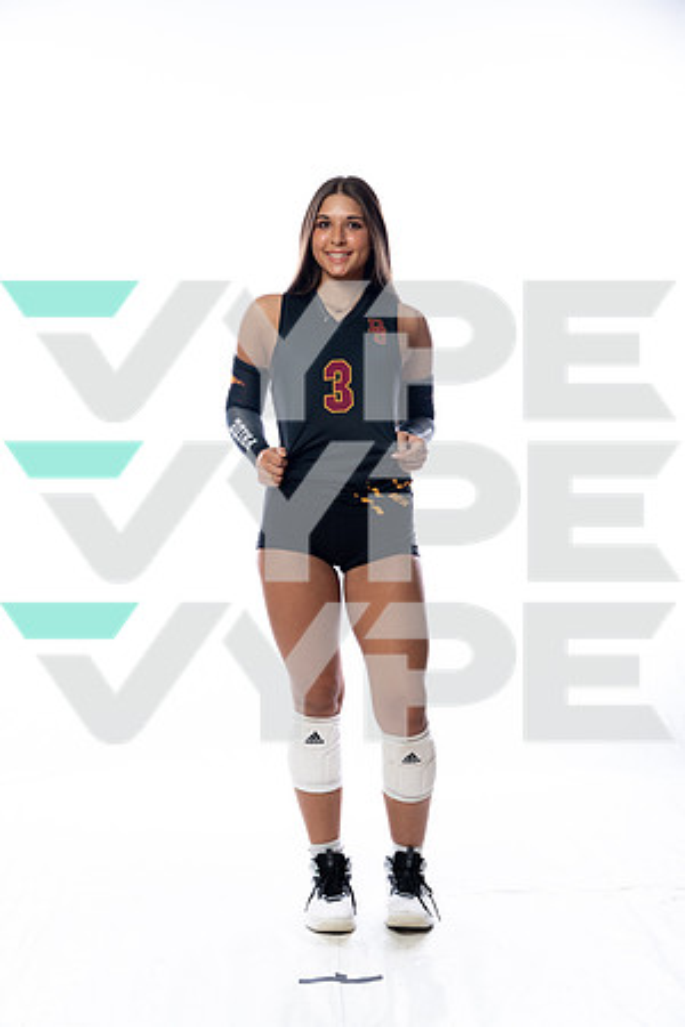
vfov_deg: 39.6
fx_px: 1427
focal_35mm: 50
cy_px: 514
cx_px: 342
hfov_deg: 27.0
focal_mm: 50
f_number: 5.6
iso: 640
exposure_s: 1/250
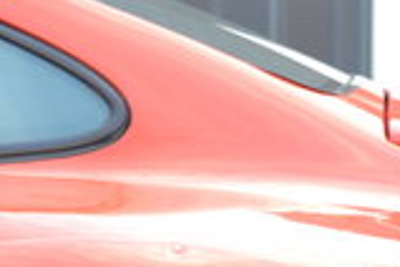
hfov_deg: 5.7
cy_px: 282
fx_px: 4011
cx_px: 255
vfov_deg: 3.8
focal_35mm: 361
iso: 100
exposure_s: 1/40
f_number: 2.8
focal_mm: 50
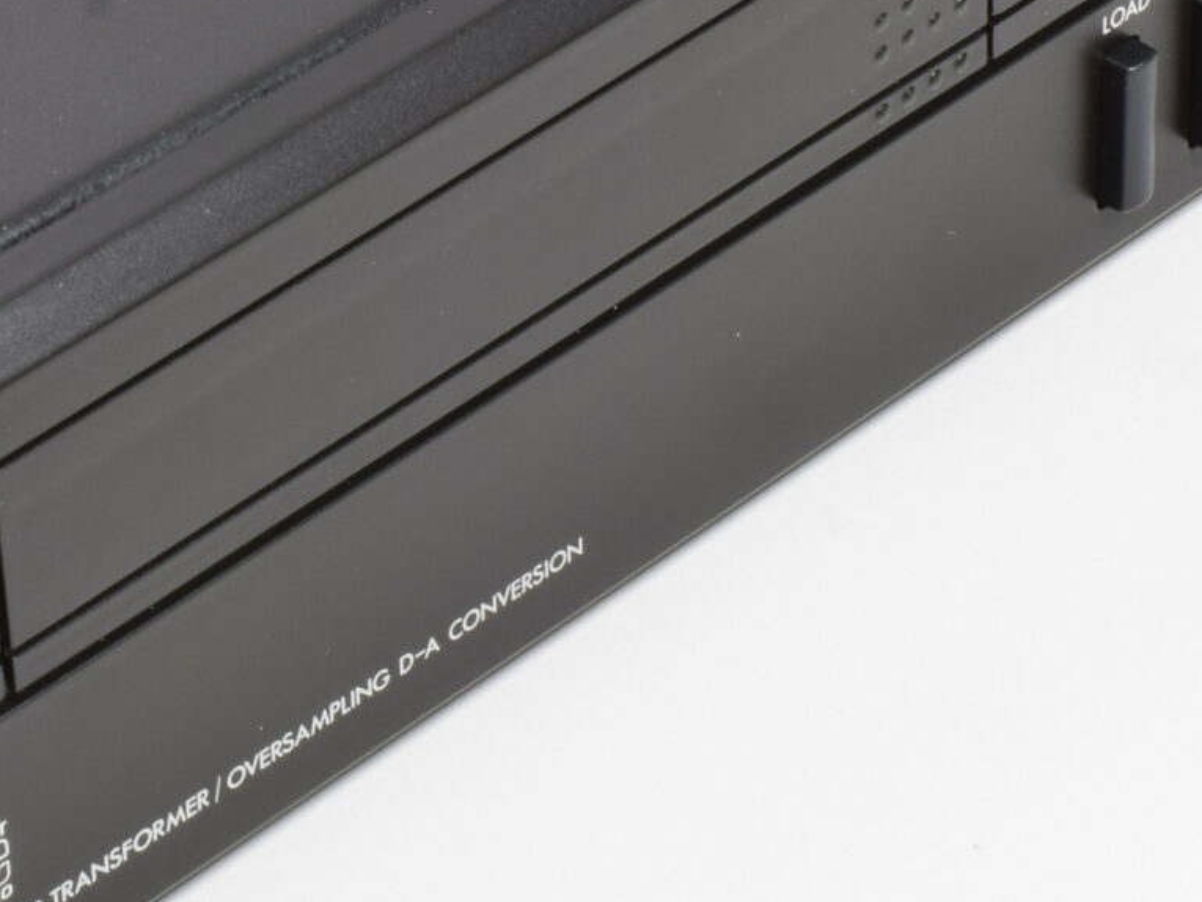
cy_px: 136
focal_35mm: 193
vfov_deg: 7.7
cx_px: 677
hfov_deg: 10.2
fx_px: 6703
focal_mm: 40
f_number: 25
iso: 100
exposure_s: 5
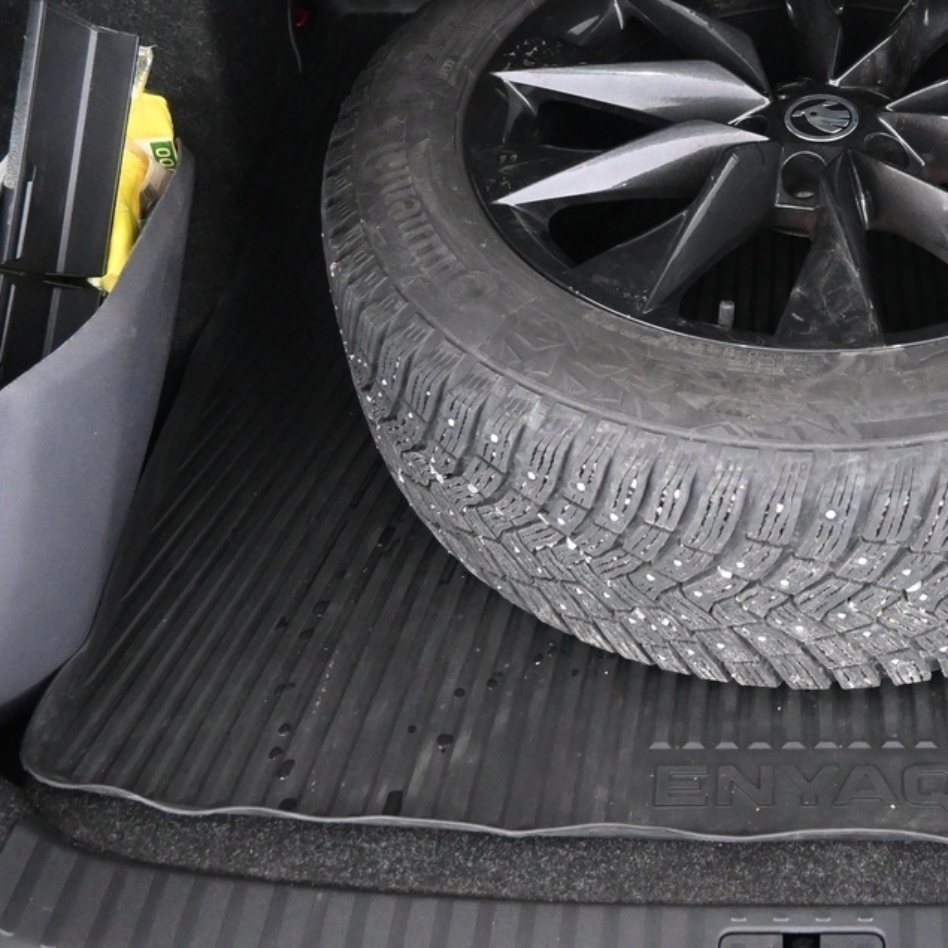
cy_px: 203
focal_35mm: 52
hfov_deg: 31.5
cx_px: 818
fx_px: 1611
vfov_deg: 32.0
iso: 3200
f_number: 3.5
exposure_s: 1/30
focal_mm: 16
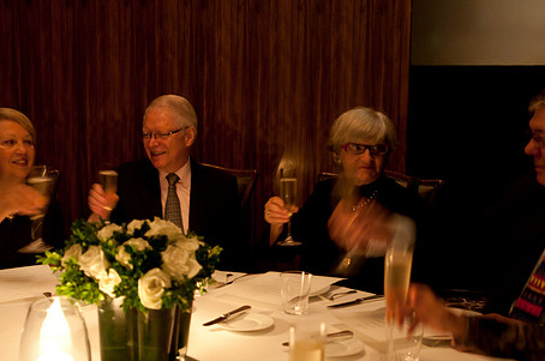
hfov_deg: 42.8
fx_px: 695
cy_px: 190
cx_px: 244
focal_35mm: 46
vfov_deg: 29.1
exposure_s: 1/8
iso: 1000
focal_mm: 24
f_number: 2.8
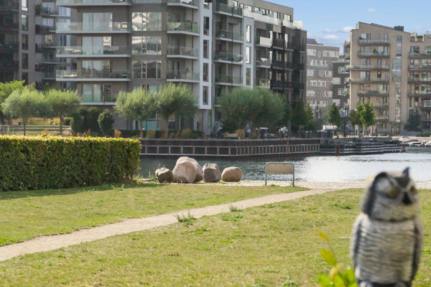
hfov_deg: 14.7
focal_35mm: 140
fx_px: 1676
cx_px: 199
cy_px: 107
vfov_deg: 9.8
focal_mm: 70
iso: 500
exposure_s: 1/8000
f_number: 5.6
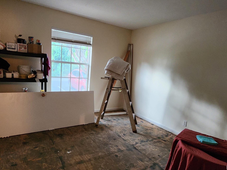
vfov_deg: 63.3
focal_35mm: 21
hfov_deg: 79.0
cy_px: 94
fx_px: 138
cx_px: 110
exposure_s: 1/30
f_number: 2.2
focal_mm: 2.2
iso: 640
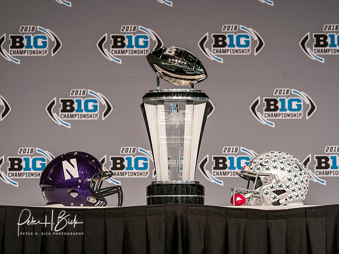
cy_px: 127
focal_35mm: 134
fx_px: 1312
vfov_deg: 11.1
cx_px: 170
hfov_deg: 14.7
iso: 320
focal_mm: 67
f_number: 3.5
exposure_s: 1/160
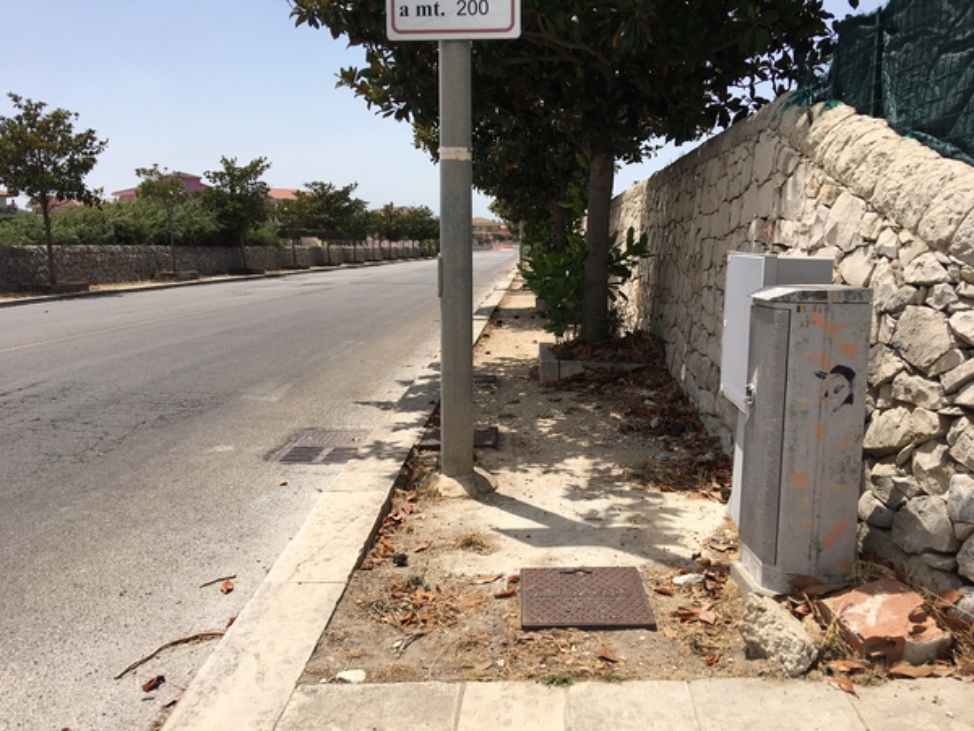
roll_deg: -0.8
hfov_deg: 61.7
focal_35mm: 29
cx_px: 487
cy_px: 366
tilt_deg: -7.3
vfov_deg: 48.2
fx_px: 816
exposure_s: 1/2331
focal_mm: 4.15
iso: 25
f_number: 2.2
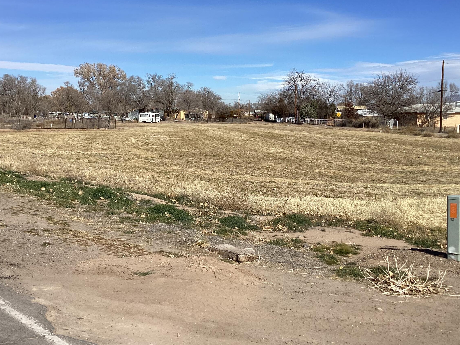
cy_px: 129
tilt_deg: -2.3
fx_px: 545
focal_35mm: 41
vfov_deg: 34.9
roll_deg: -0.4
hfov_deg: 45.7
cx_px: 214
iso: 25
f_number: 2.4
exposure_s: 1/2331
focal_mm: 3.3
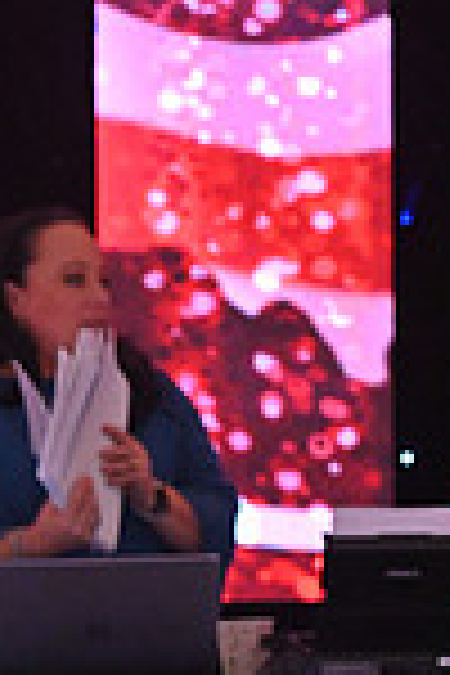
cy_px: 1125
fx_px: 9768
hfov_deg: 2.6
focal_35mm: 521
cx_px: -376
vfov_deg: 3.9
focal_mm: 135
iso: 3200
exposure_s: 1/320
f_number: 5
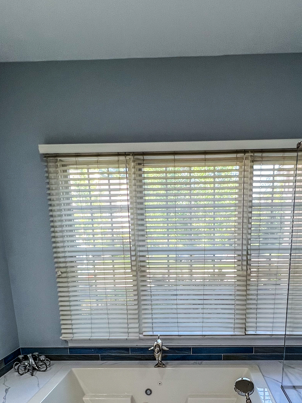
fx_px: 291
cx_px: 185
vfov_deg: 64.2
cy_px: 314
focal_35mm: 25
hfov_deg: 54.4
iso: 64
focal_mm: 1.57
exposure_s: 1/120
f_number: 1.8
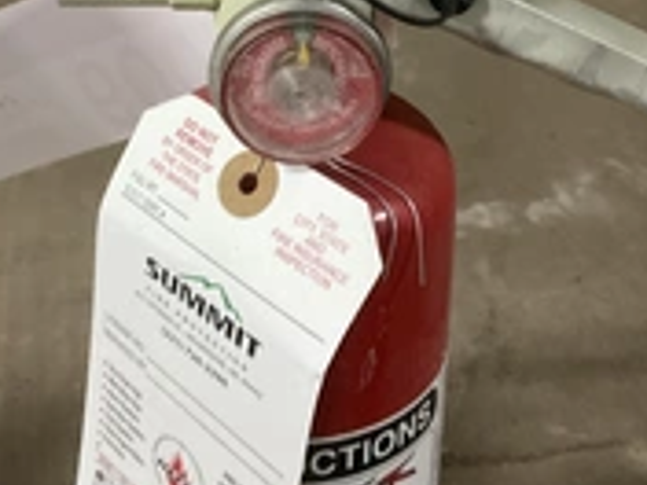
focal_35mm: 66
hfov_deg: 29.4
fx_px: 1234
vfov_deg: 21.7
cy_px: 33
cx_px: 301
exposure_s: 1/40
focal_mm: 3
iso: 200
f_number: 1.8
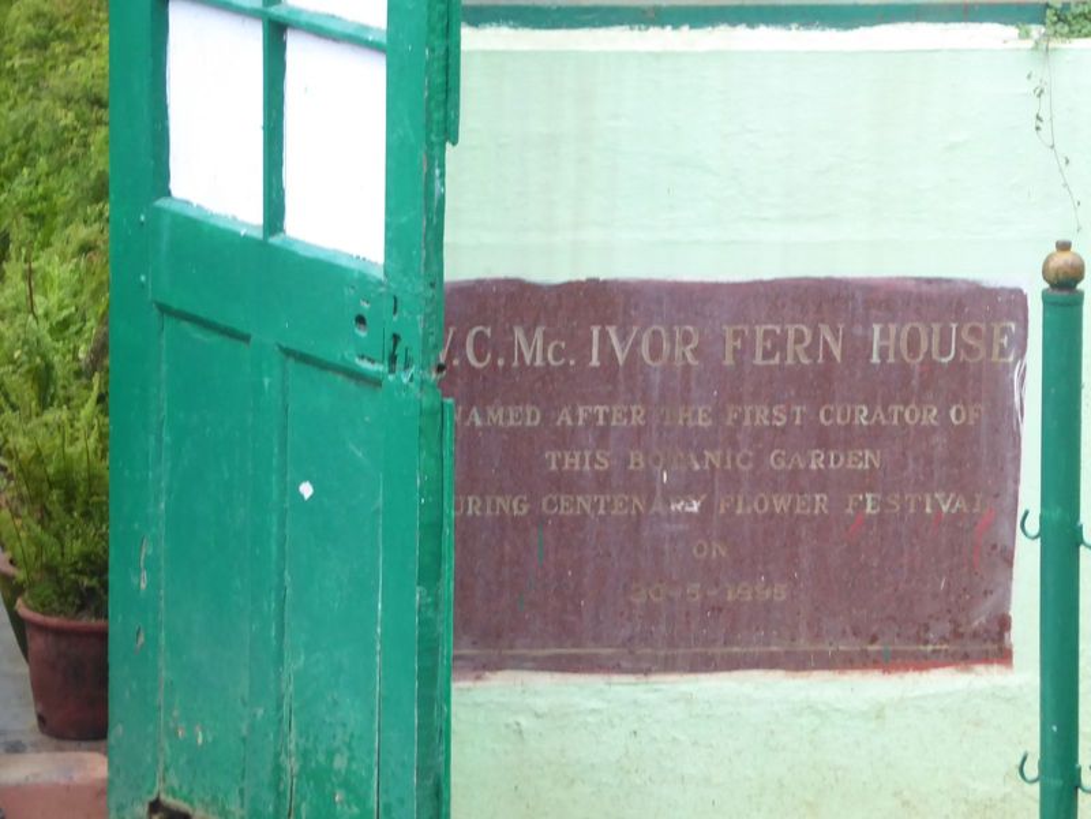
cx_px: 546
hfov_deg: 12.4
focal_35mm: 159
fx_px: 5011
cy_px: 410
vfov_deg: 9.3
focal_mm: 25.6
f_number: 5.4
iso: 400
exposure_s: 1/6
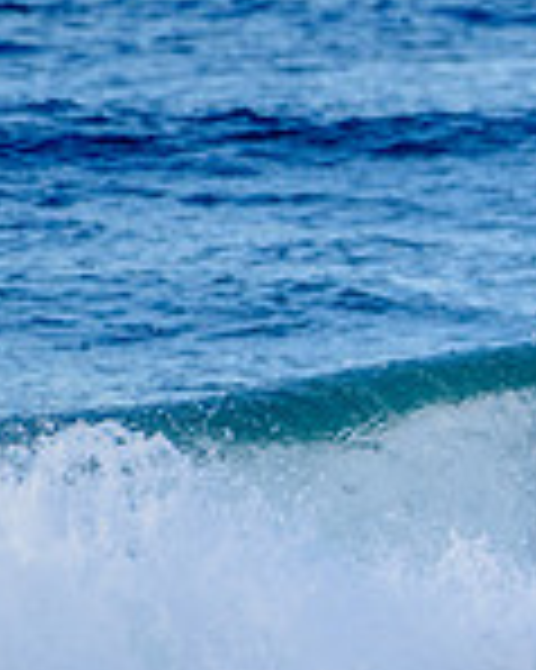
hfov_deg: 0.7
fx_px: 44444
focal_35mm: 2239
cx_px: 1293
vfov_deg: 0.9
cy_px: 590
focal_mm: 500
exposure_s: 1/1250
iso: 450
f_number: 5.6
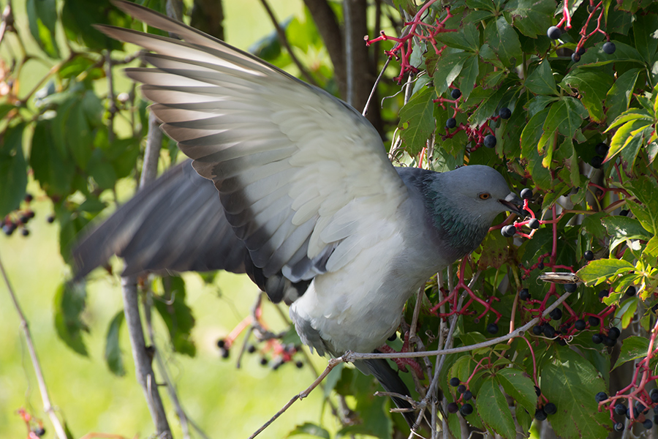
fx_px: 13707
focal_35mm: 750
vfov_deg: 1.8
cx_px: 329
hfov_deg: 2.7
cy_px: 220
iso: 250
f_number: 6.3
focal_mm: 500
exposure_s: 1/320
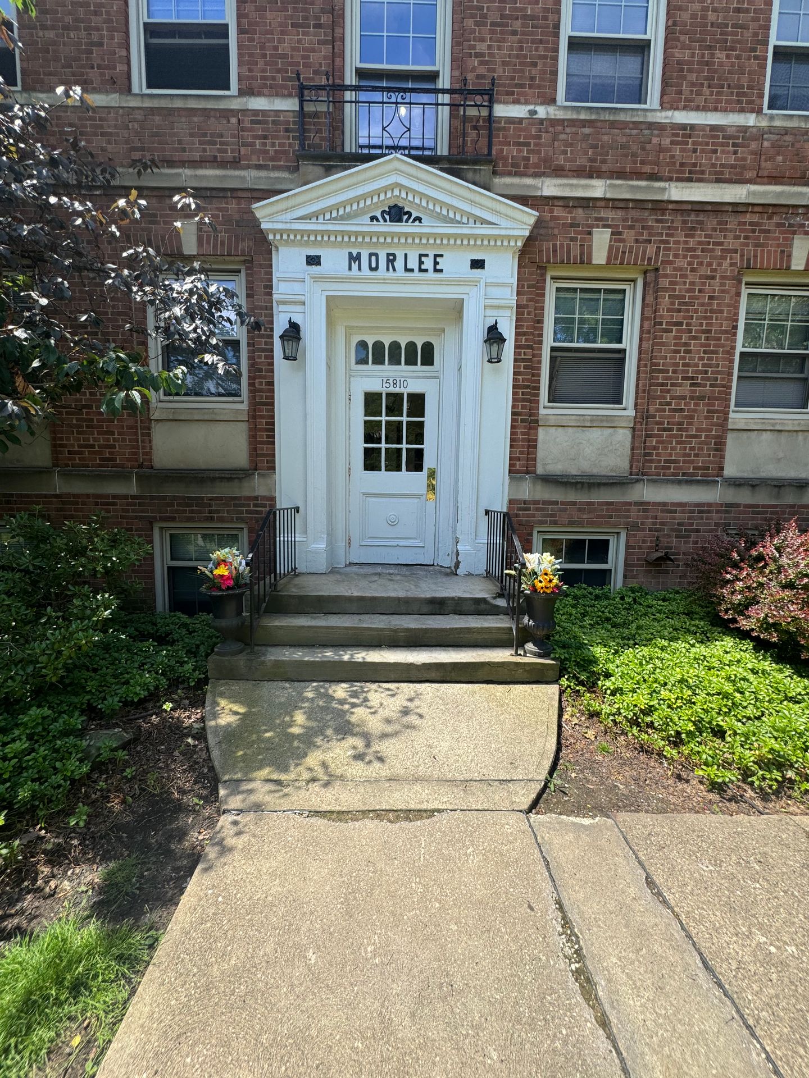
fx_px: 436
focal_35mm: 14
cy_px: 539
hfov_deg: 85.7
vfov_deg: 102.1
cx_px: 404
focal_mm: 2.22
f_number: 2.2
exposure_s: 1/495
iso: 40
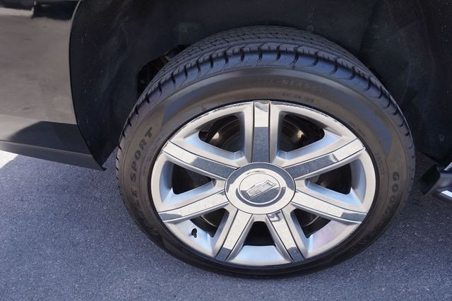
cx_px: 226
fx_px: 301
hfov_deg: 73.8
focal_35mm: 24
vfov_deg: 53.1
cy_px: 150
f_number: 5.6
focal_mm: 16
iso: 100
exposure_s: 1/80
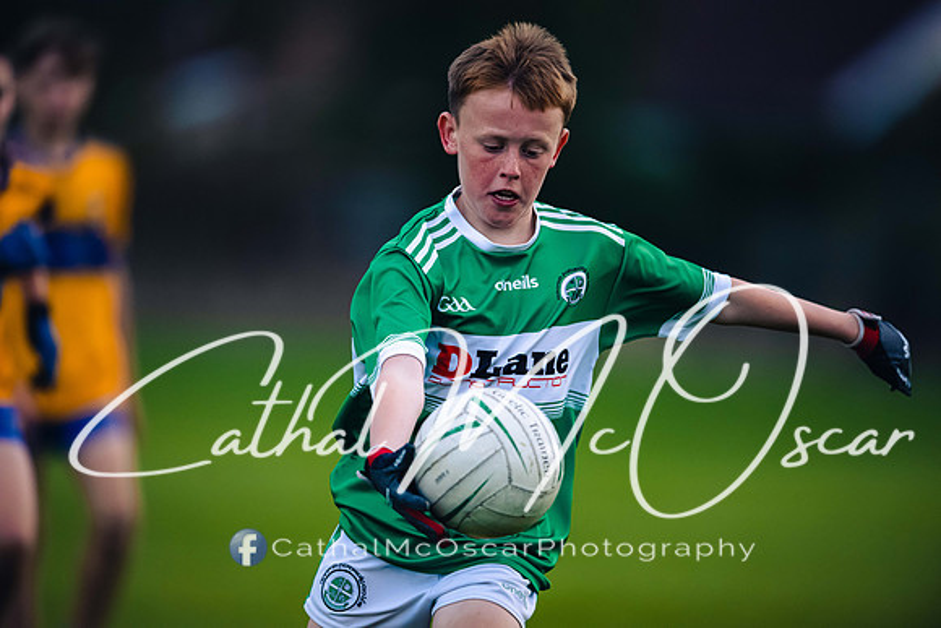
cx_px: 470
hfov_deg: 5.2
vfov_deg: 3.4
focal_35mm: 400
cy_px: 314
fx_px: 10458
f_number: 2.8
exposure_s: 1/800
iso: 2500
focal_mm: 400
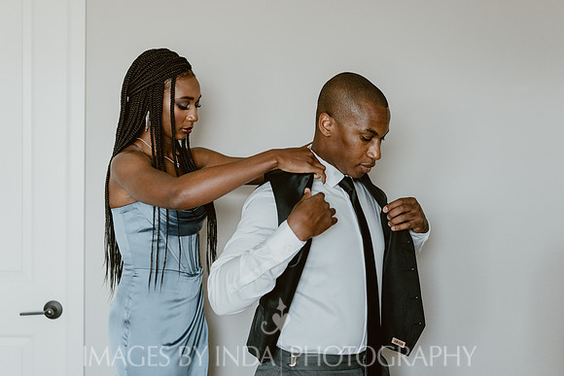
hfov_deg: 36.2
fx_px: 862
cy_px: 188
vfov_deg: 24.6
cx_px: 282
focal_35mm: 55
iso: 800
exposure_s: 1/200
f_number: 2.8
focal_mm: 55
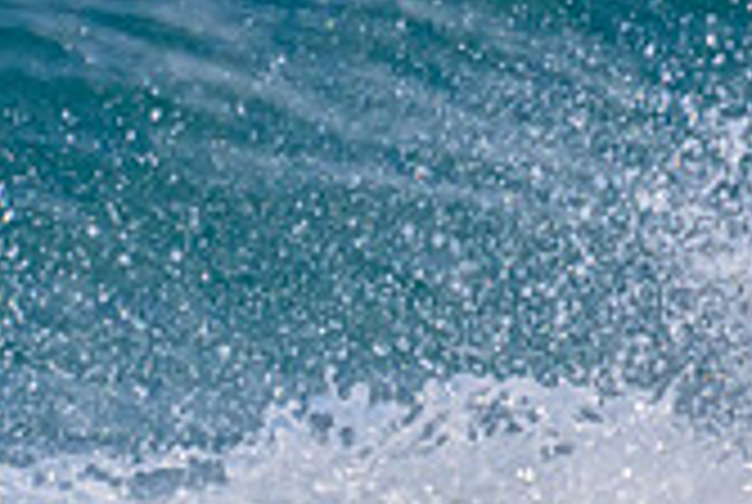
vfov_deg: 0.4
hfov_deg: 0.6
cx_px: 5
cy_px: 513
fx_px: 74726
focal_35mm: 3571
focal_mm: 800
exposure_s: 1/2000
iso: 900
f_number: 11
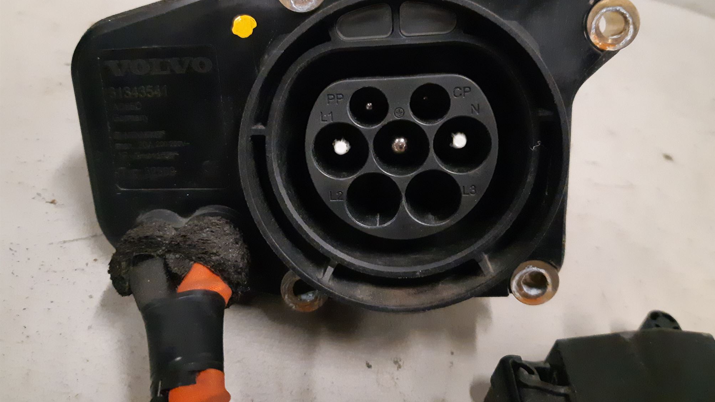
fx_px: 550
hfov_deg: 66.1
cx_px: 365
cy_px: 158
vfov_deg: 40.0
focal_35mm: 29
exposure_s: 1/146
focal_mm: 3.93
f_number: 1.7
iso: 800
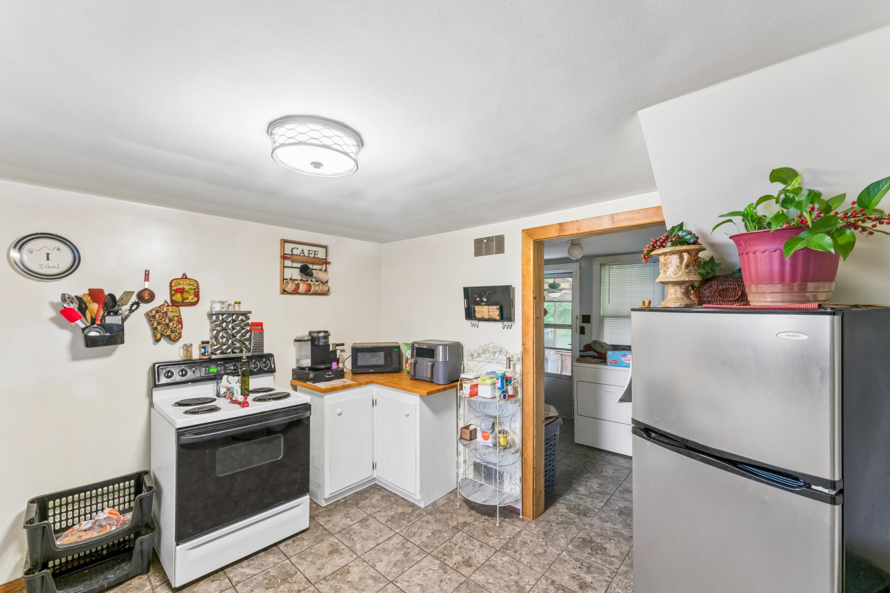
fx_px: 346
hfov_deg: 104.3
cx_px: 445
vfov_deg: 81.2
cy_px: 296
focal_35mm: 14
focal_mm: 14
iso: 400
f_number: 14
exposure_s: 1/1.25
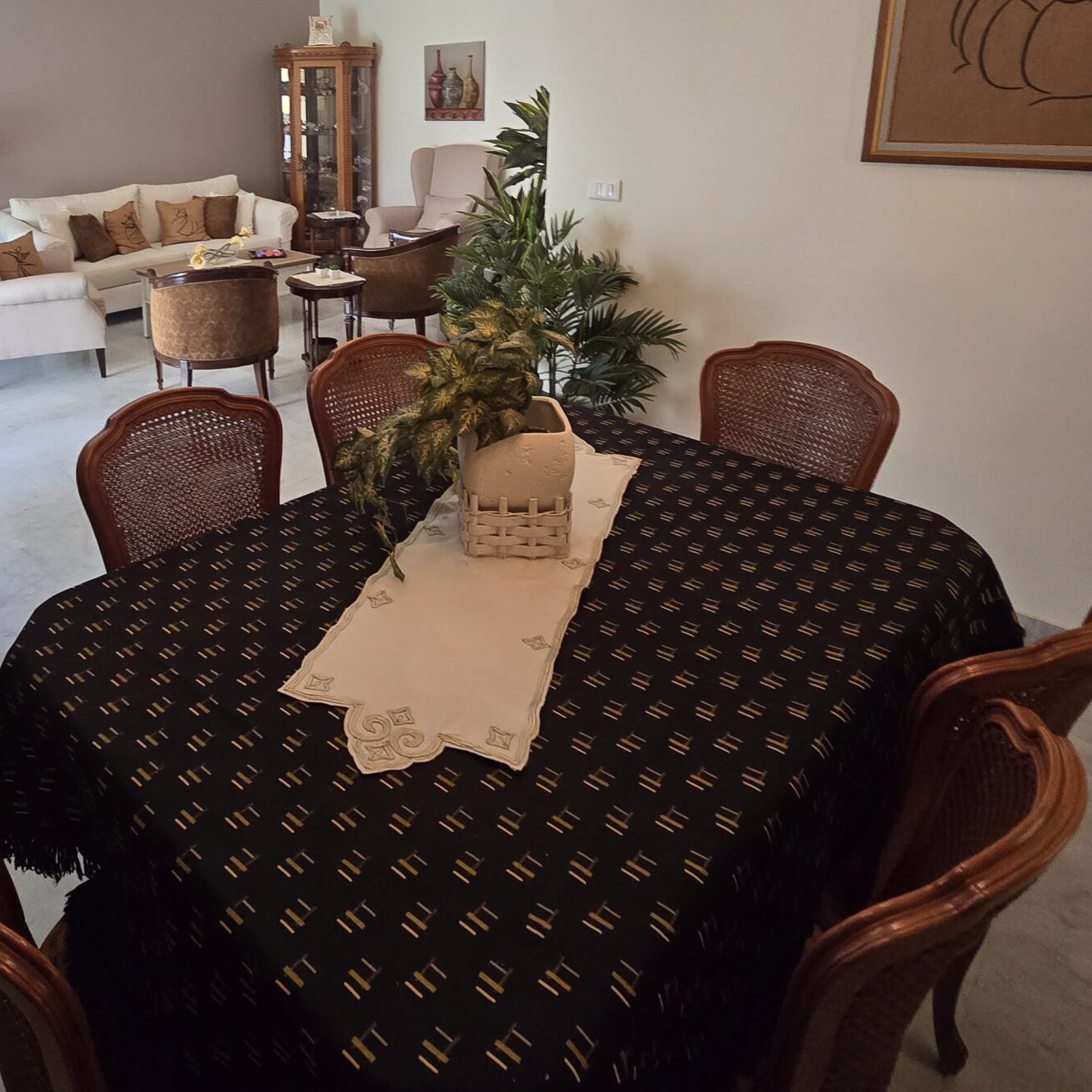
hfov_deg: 66.7
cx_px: 322
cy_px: 300
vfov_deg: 66.2
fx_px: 785
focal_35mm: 22
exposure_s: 1/97.9
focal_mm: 2.2
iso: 250
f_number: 2.2
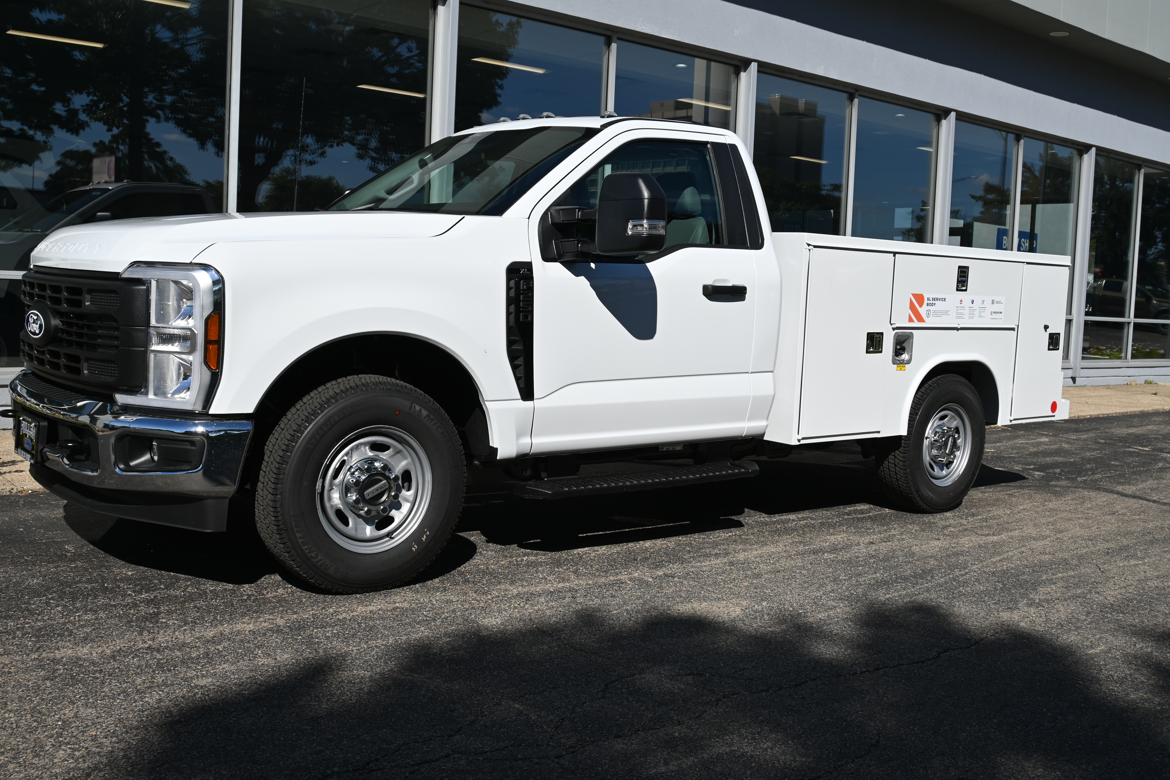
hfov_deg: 43.0
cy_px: 390
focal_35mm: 46
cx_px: 585
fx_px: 1487
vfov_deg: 29.4
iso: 100
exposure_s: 1/640
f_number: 9
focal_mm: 30.5
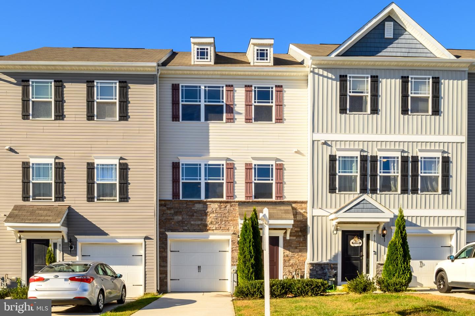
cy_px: 158
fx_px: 251
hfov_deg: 86.9
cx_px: 238
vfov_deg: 64.5
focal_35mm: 19
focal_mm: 19
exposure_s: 1/250
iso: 250
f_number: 16
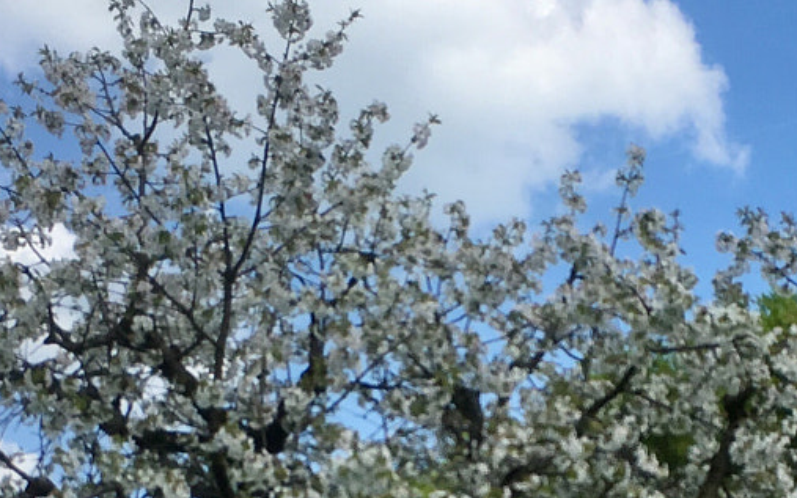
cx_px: 530
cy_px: 591
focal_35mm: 97
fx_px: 2107
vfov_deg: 13.1
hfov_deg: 21.3
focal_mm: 4.15
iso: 25
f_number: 2.2
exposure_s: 1/1326
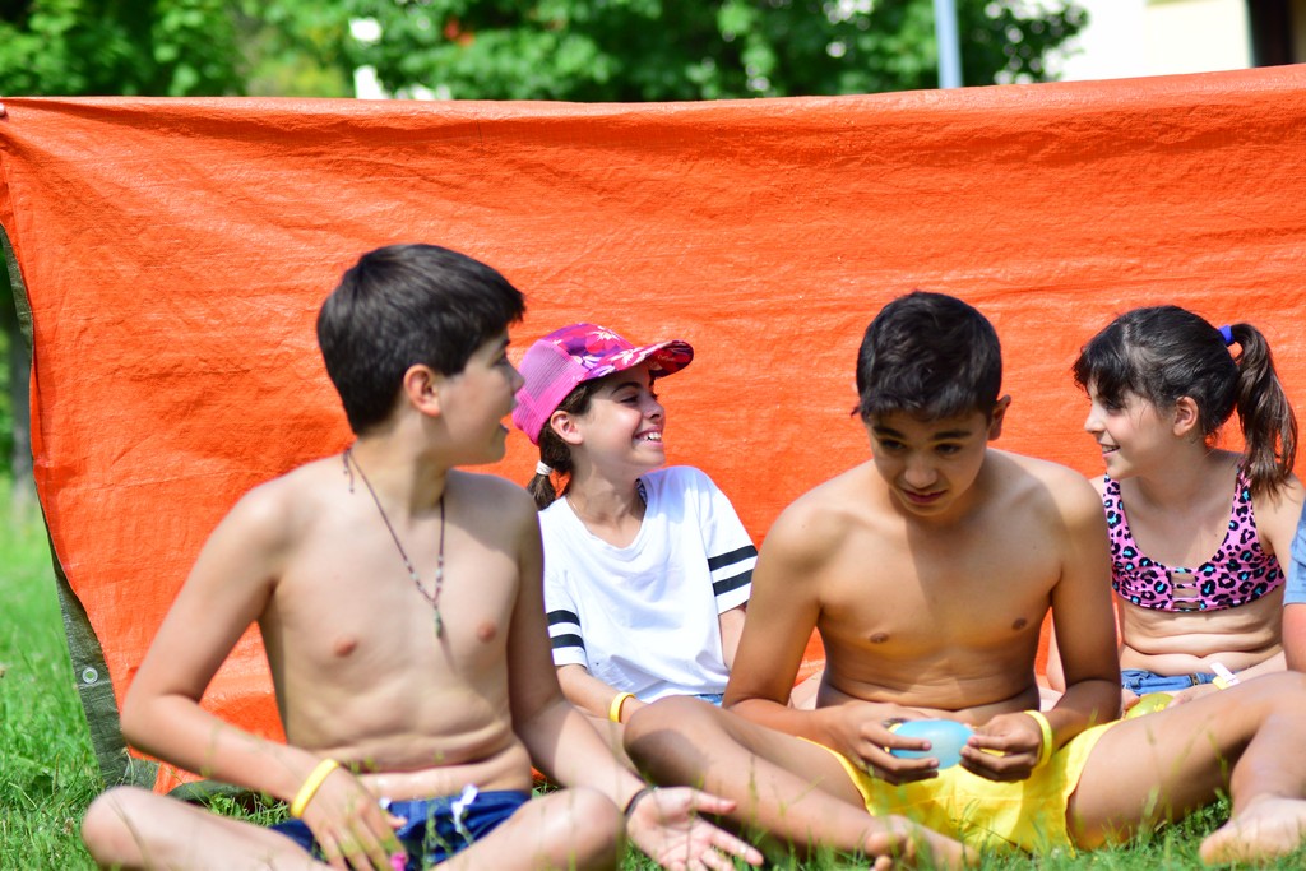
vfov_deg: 7.6
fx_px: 6530
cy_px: 436
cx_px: 653
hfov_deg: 11.4
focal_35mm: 180
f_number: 5
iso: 400
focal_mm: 120
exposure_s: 1/1250
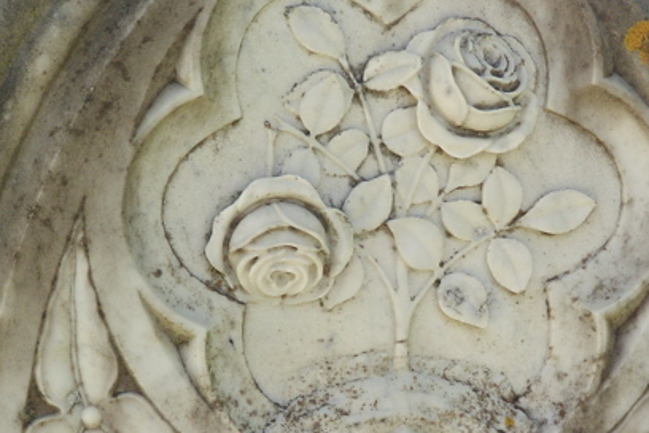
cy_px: 334
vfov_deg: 8.4
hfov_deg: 12.6
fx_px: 2938
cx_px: 429
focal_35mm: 163
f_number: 4
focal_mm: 15.4
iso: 50
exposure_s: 1/202
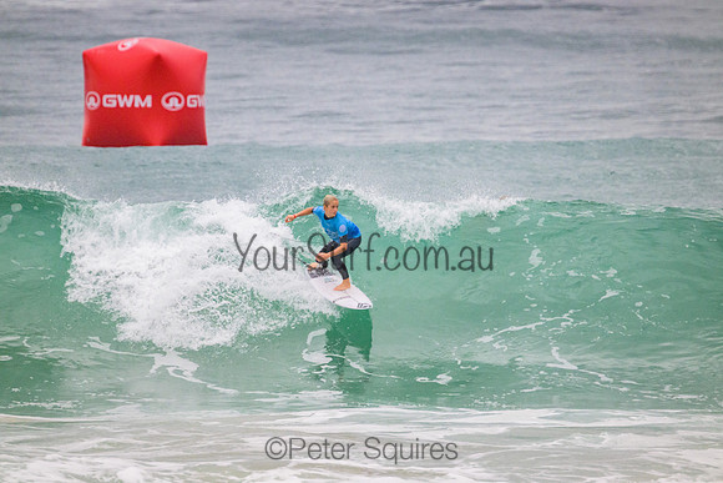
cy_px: 242
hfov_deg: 2.6
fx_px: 16070
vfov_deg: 1.7
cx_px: 362
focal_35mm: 800
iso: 2500
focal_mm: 800
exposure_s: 1/2000
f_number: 11
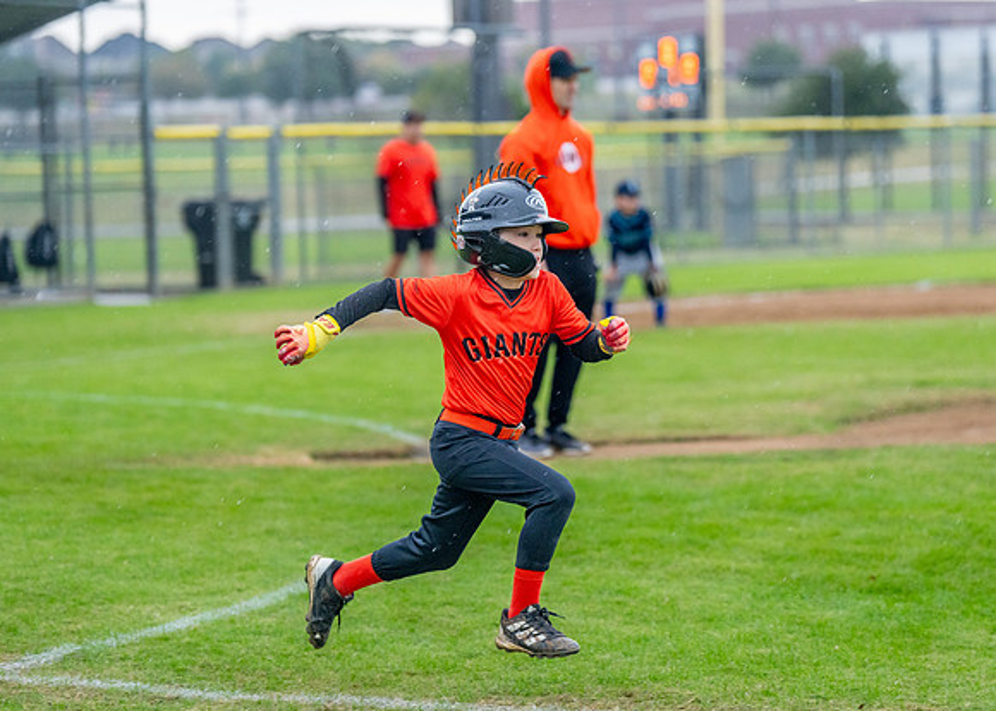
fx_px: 3663
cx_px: 489
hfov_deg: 15.5
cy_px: 346
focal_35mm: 130
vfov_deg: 11.1
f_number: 2.8
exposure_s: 1/1000
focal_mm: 113
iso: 1600
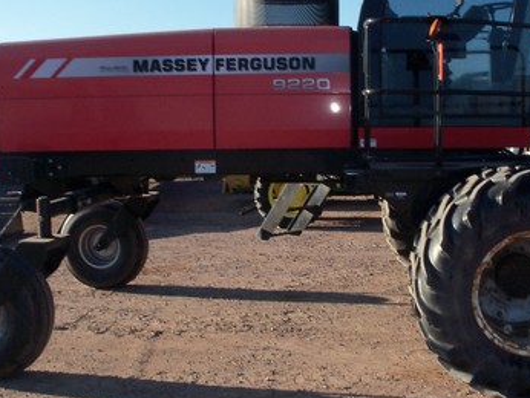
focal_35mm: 55
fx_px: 843
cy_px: 164
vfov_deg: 26.5
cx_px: 329
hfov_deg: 34.7
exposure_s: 1/250
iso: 80
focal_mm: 6.3
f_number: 5.5
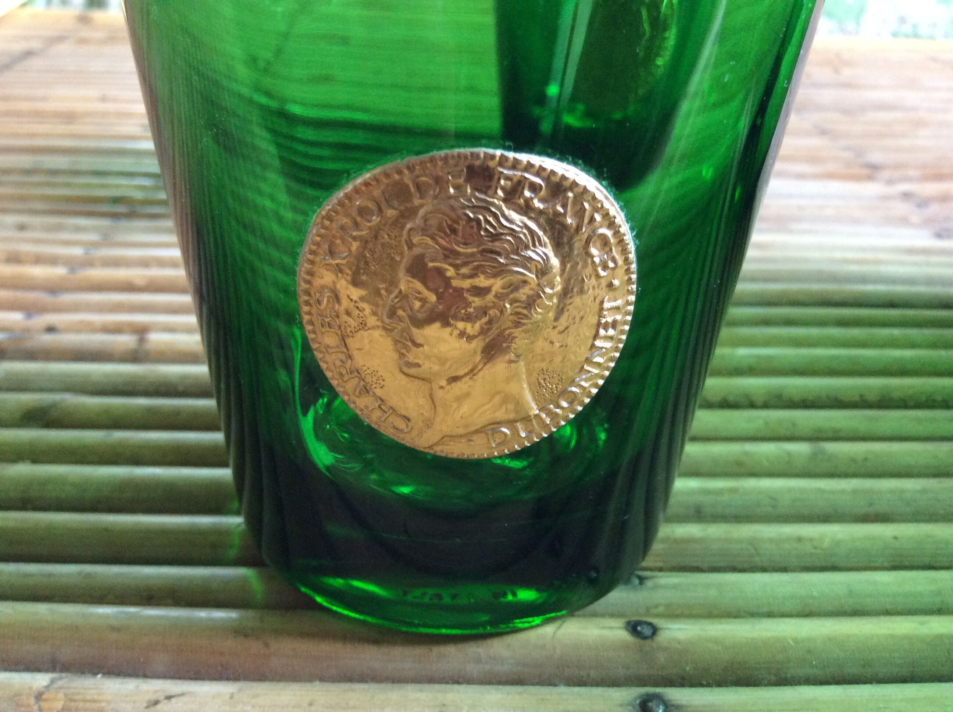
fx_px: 880
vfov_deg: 44.1
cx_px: 476
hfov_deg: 56.9
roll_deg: -1.5
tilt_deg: -28.5
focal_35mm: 32
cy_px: 356
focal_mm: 3.3
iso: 200
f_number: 2.4
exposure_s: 1/25
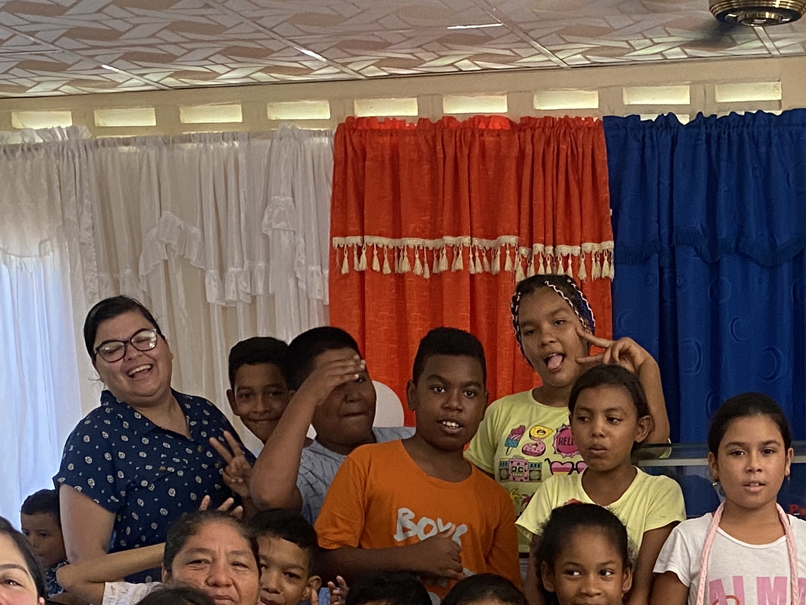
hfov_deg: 24.9
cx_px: 718
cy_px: 853
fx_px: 1770
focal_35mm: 76
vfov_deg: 17.8
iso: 125
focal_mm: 4.25
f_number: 1.8
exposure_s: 1/75
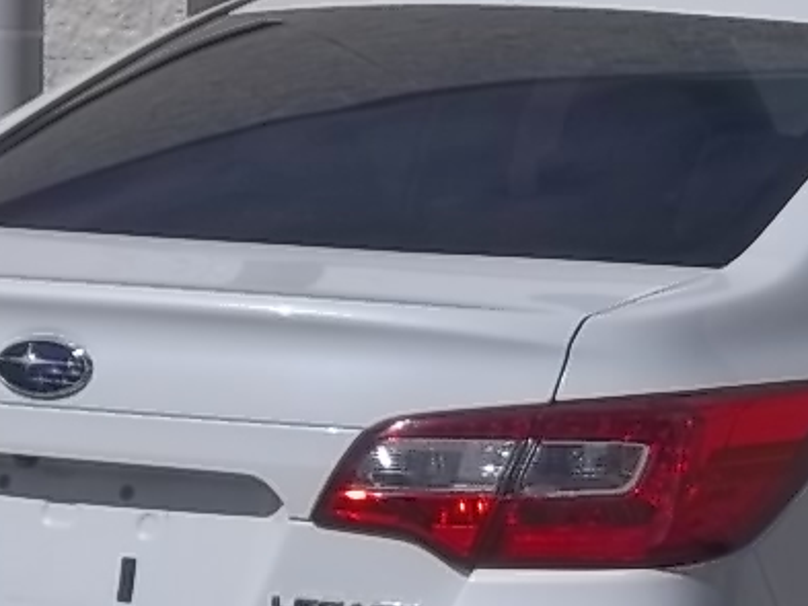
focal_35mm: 189
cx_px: 662
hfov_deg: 10.4
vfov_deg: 7.8
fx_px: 4413
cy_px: 491
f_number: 11.99
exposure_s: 1/320
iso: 64
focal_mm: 10.42
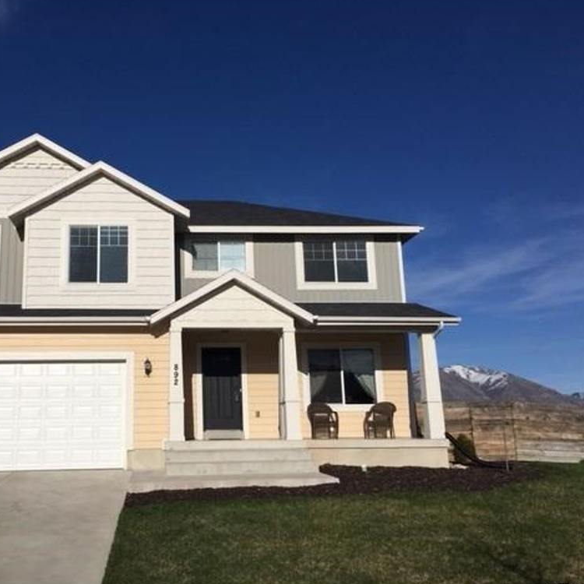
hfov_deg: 46.4
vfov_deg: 47.2
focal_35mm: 35
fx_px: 668
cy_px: 294
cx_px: 190
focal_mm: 4.15
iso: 25
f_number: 2.2
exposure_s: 1/5495
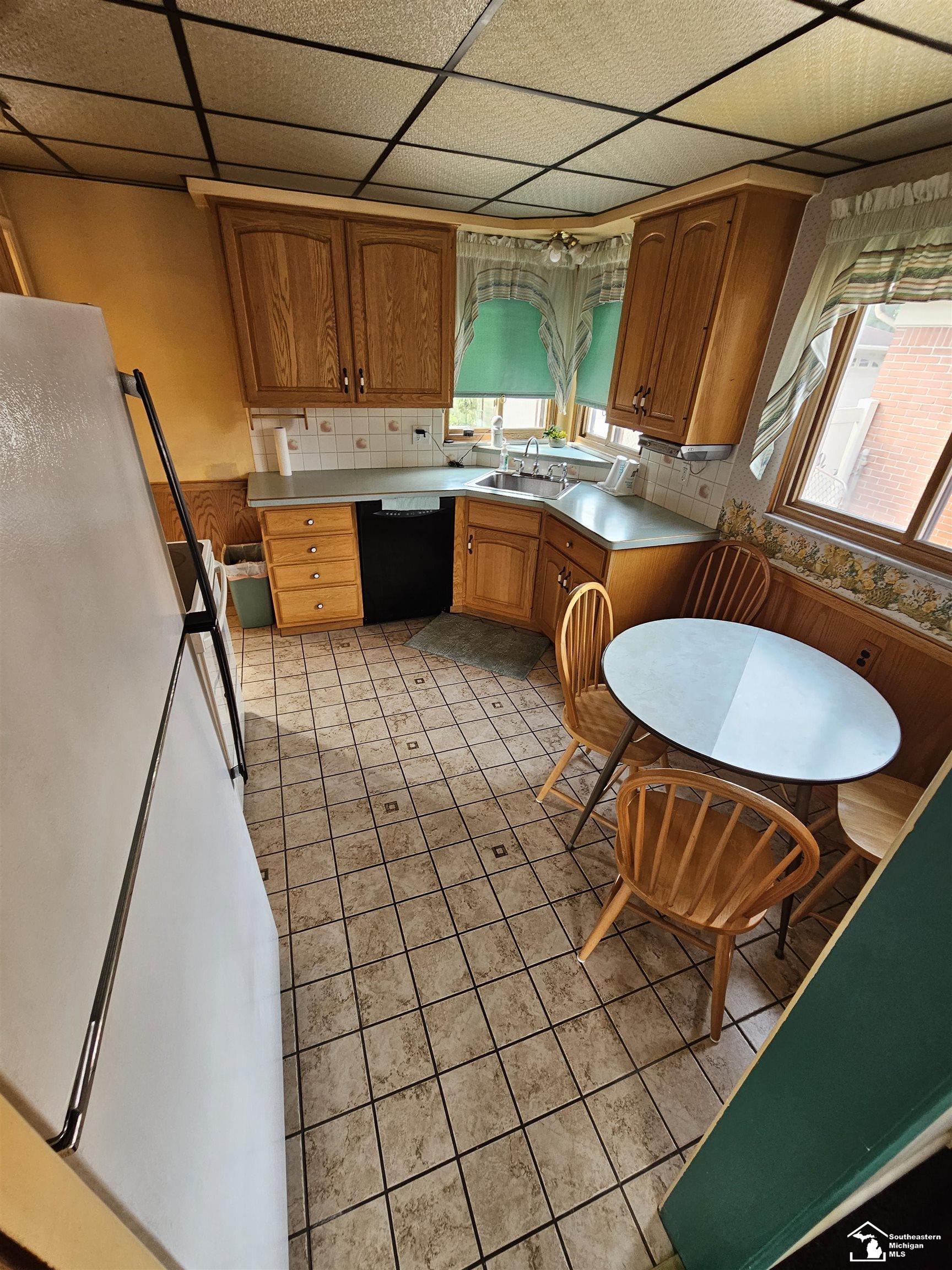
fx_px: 477
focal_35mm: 13
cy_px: 635
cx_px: 476
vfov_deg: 106.2
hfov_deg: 89.9
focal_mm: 2.2
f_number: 2.2
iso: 160
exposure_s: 1/60
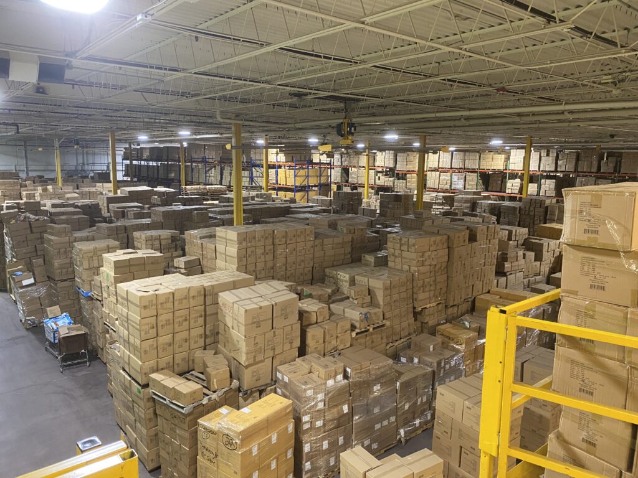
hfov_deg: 67.3
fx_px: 479
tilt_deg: -7.9
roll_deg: -1.4
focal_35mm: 26
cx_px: 319
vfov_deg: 53.1
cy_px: 239
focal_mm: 4.25
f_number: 1.8
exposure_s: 1/60
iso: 320
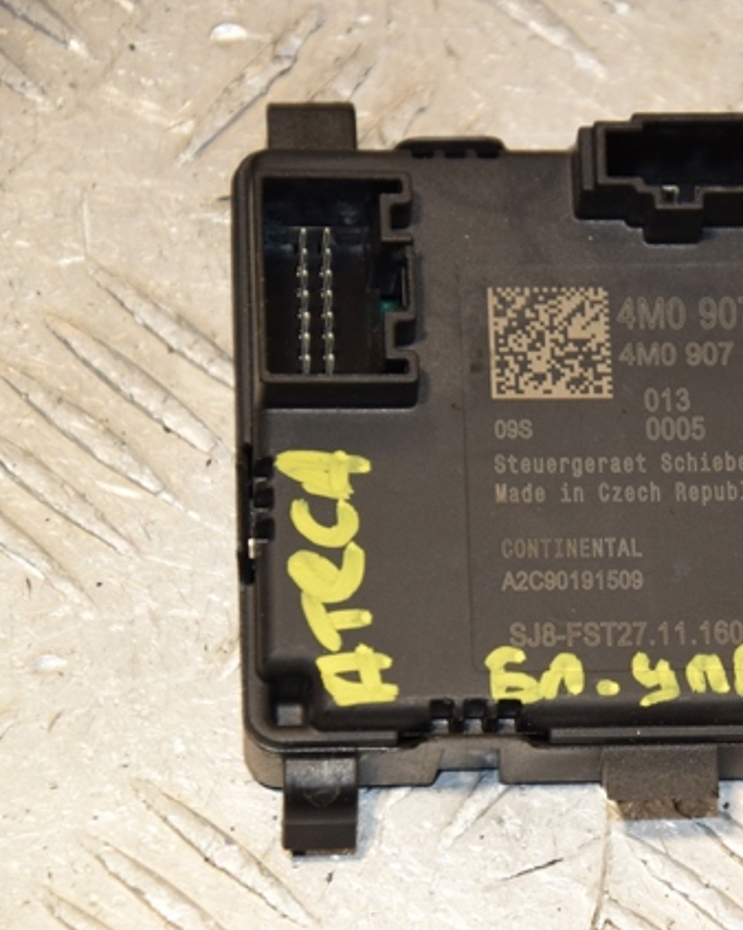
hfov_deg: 6.9
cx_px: 673
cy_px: 464
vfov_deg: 8.6
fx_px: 6154
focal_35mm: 224
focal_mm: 105
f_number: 7.1
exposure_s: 1/200
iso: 800
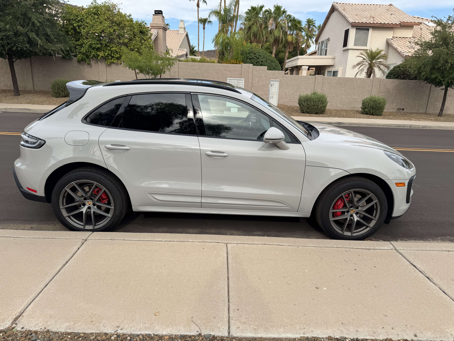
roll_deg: -1.9
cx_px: 227
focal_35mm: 24
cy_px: 170
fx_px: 315
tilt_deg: -16.6
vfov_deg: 56.8
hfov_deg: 71.6
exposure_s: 1/2415
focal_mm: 6.76
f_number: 1.78
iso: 80
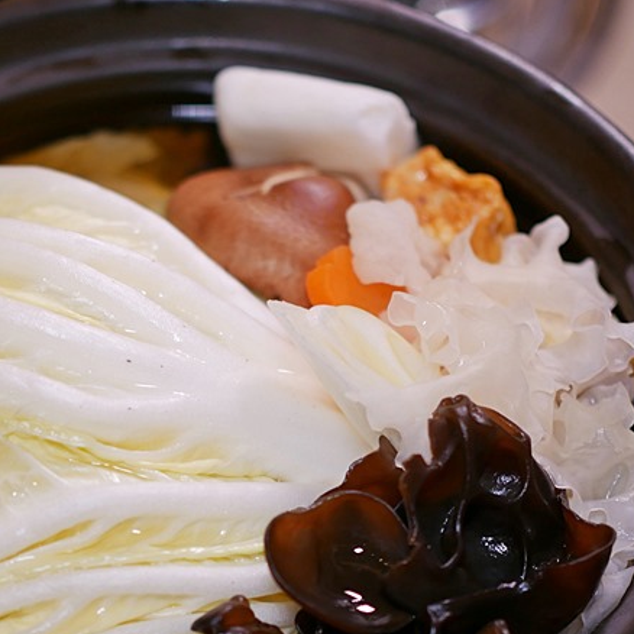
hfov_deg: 17.1
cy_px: 493
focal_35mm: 101
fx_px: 2093
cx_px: 143
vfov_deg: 17.1
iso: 200
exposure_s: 1/125
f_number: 1.8
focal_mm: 25
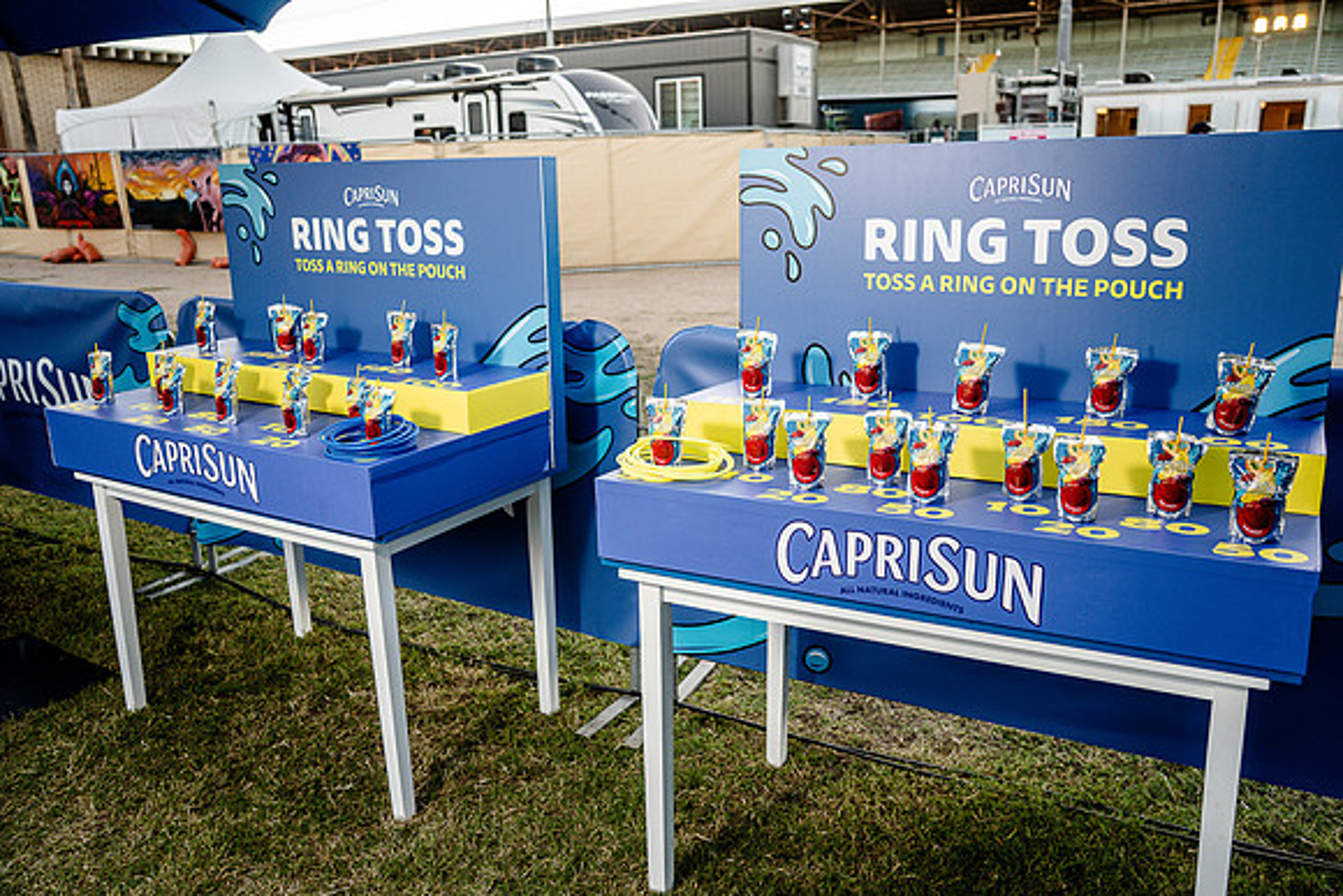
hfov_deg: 65.5
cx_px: 672
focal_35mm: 28
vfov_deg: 46.4
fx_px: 1045
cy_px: 448
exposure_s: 1/200
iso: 320
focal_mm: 28
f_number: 4
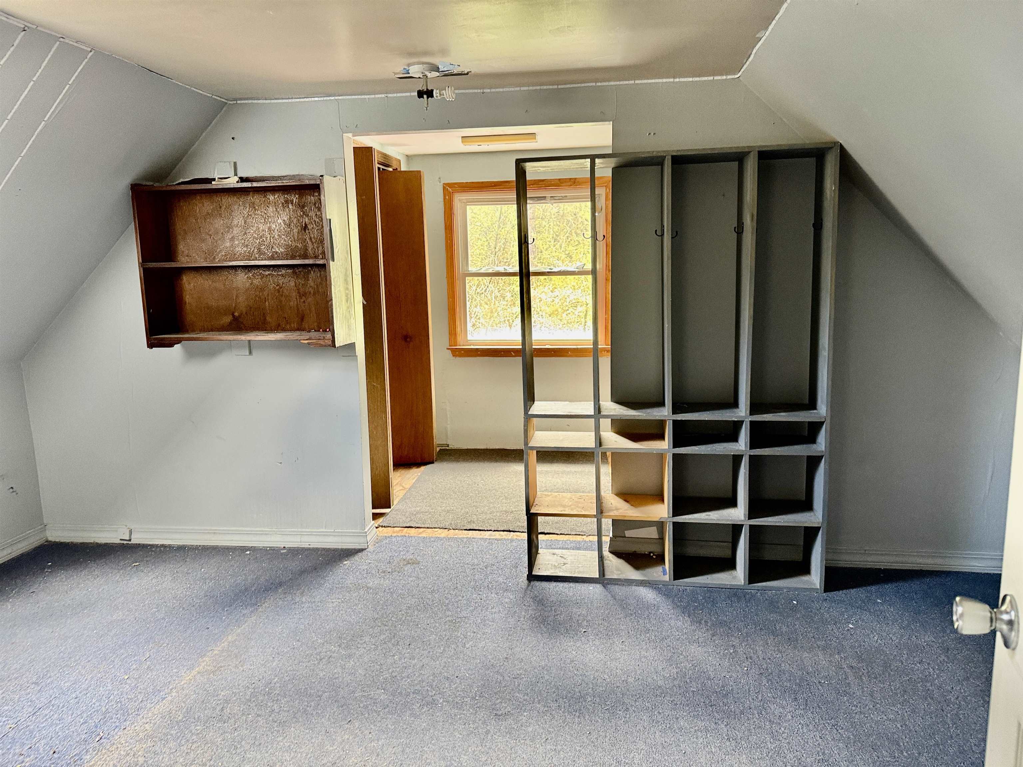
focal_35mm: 24
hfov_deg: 71.6
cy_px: 384
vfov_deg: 56.8
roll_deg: +1.0
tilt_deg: -7.8
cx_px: 512
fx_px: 709
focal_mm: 6.76
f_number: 1.78
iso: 250
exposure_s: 1/60
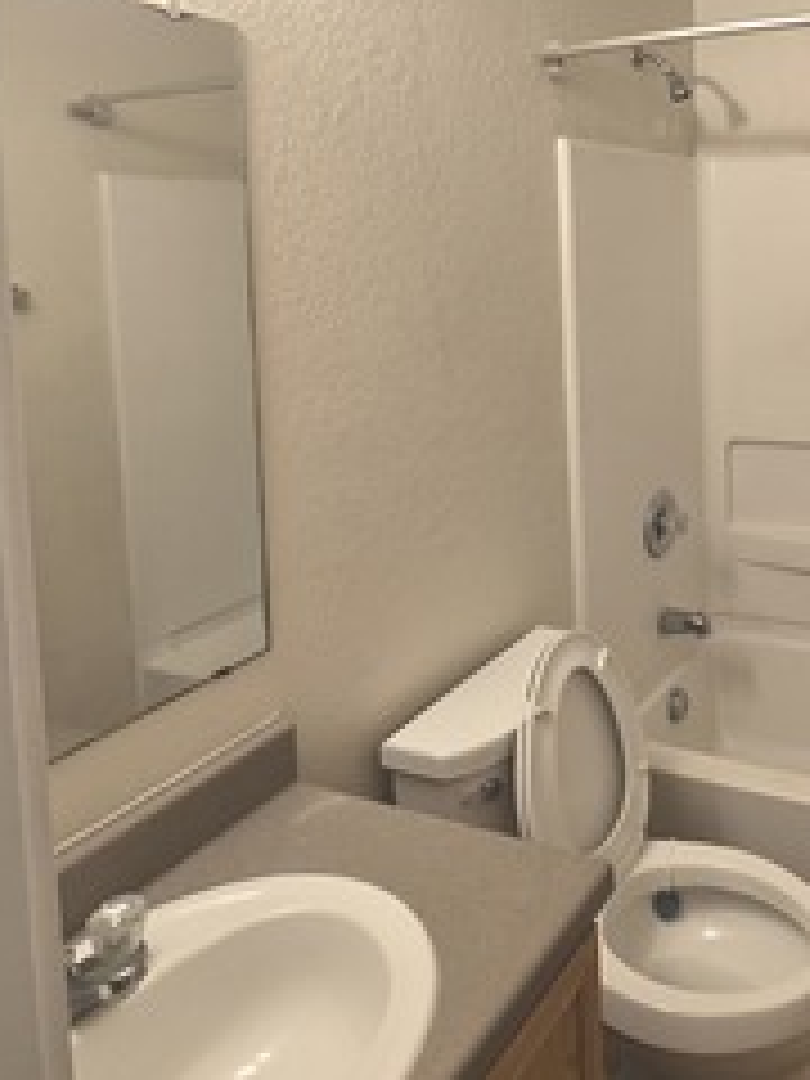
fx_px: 811
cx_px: 756
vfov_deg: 64.1
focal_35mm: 26
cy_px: 297
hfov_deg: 46.8
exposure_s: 1/60
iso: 64
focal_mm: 2.2
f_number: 2.2
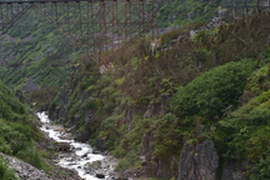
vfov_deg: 19.5
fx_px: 525
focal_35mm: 70
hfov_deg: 28.6
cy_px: 83
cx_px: 81
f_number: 4.5
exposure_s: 1/1250
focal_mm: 18
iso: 400
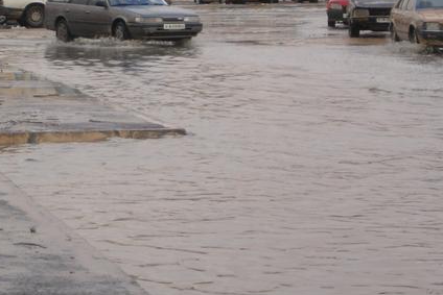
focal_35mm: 206
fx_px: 2536
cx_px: 42
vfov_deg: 6.7
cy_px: 68
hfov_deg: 9.9
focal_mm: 17.4
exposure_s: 1/160
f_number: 4.8
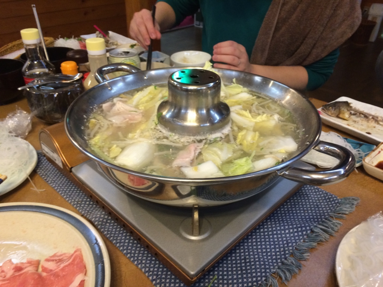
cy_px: 144
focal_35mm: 29
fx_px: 321
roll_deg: +0.4
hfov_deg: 61.7
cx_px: 192
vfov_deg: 48.2
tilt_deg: -32.7
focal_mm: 4.15
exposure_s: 1/30
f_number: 2.2
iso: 160
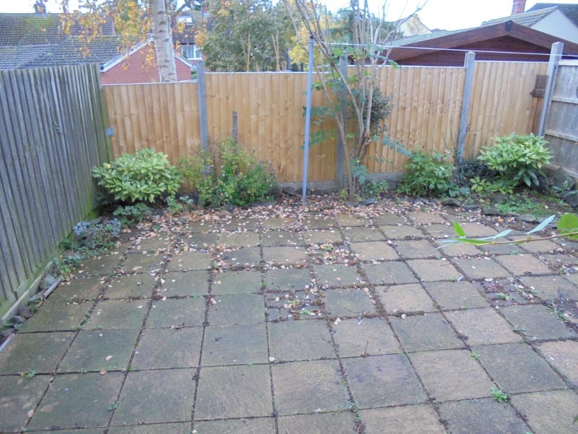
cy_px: 217
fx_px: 434
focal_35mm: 26
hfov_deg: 67.3
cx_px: 289
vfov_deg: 53.1
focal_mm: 4.6
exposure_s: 1/250
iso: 320
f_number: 3.5
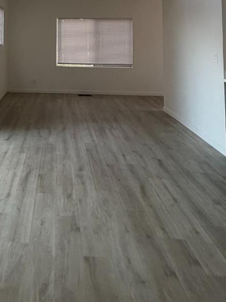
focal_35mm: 35
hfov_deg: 38.3
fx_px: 305
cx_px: 28
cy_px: 16
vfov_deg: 46.1
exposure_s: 1/121
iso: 250
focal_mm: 2.22
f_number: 2.2
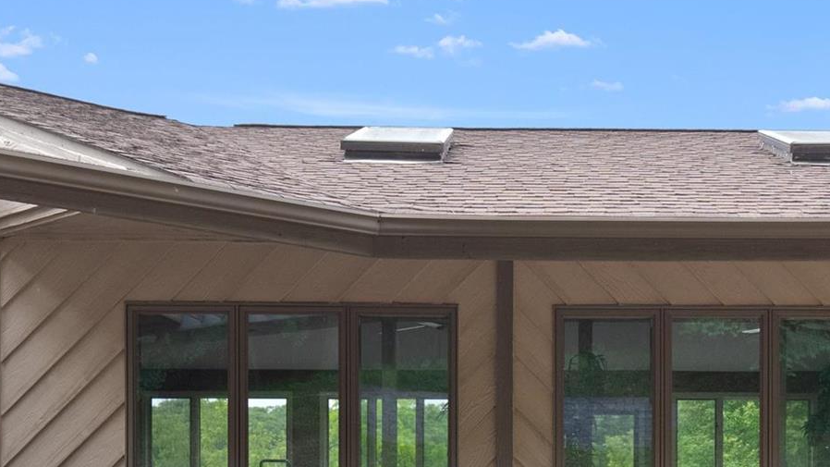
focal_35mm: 56
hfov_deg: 36.7
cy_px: 479
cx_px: 580
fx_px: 1232
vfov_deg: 20.7
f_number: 8
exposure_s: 1/200
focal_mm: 15
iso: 400
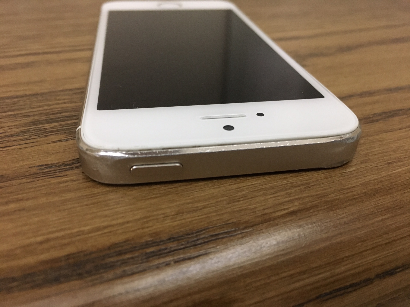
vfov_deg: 48.2
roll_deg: -2.3
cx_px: 205
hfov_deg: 61.7
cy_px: 154
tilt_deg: -33.9
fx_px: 343
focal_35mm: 29
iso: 200
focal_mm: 4.15
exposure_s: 1/17
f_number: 2.2
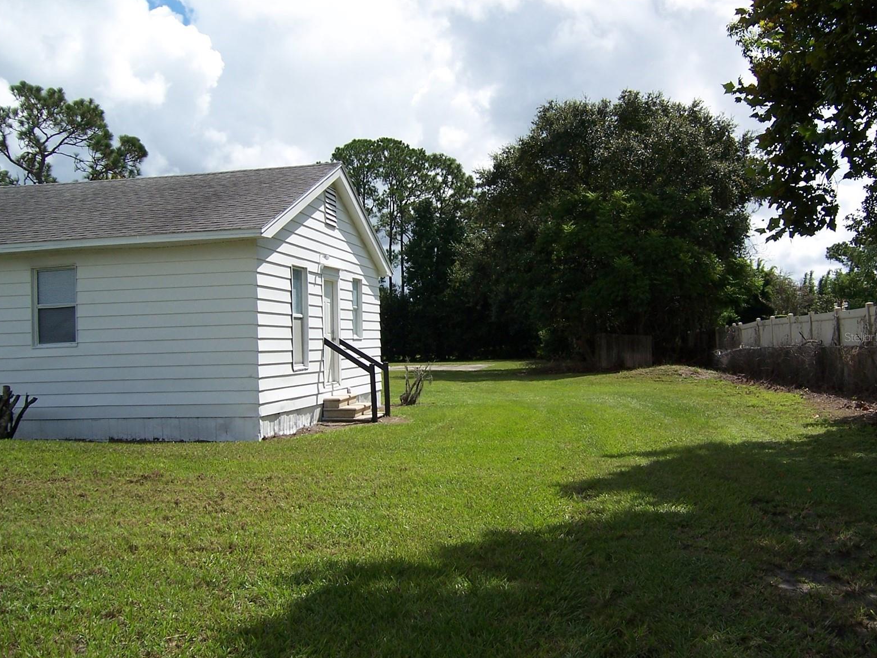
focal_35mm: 34
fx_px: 861
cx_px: 446
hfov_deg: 54.0
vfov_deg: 41.8
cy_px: 337
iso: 80
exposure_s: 1/750
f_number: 4
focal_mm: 5.5
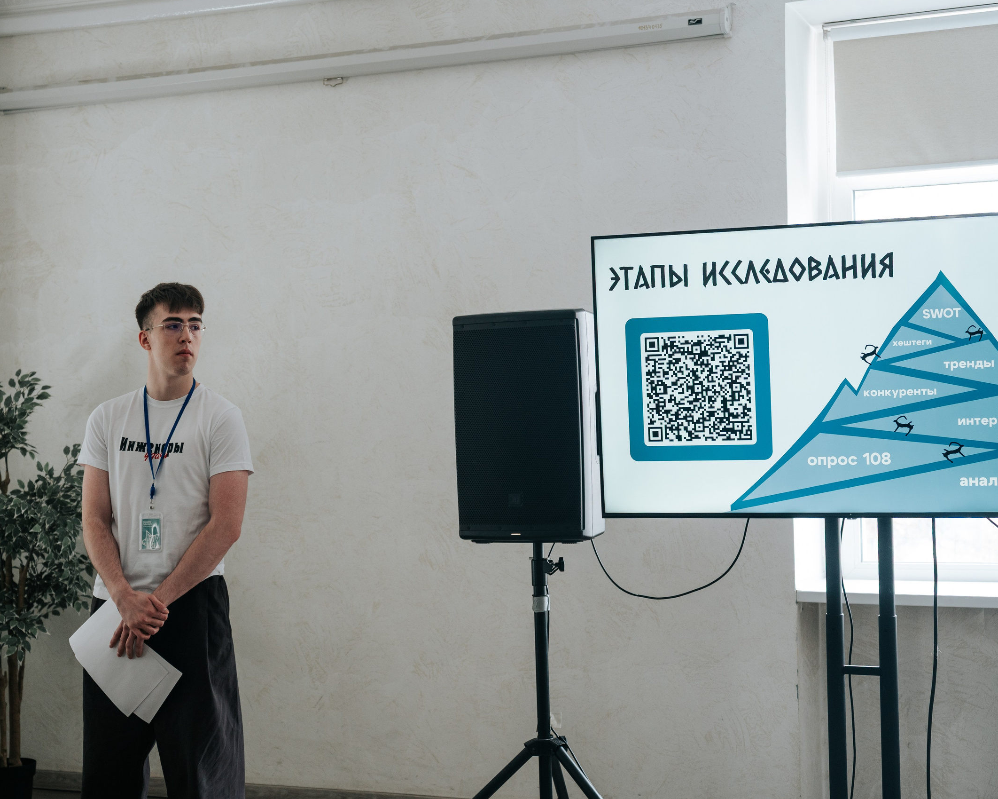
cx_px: 428
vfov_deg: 26.2
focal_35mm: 58
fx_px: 1713
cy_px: 399
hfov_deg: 32.4
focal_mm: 49
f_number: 2.8
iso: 640
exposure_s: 1/160
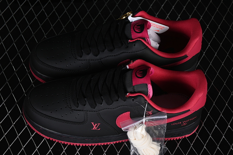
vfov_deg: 18.2
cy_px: 78
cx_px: 116
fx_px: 485
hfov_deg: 27.0
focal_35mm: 75
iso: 160
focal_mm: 50
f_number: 6.3
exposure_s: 1/60
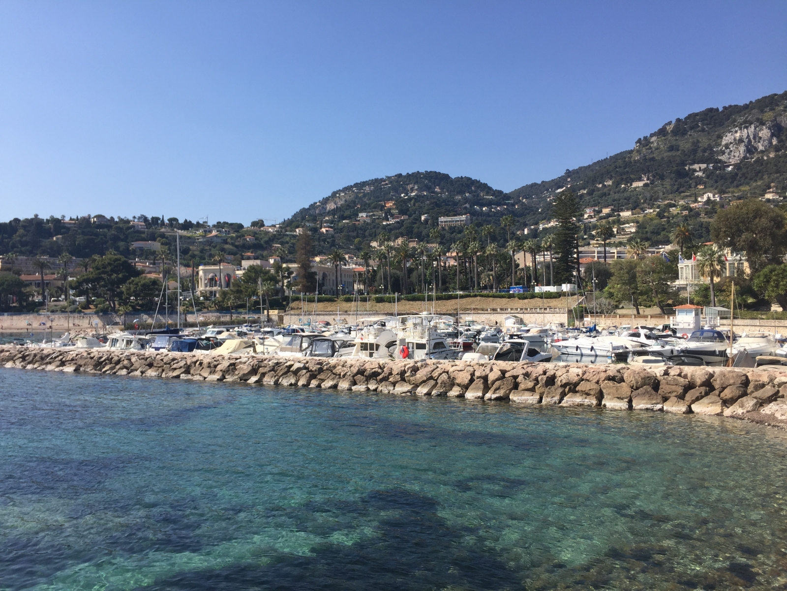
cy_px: 296
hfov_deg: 61.7
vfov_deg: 48.2
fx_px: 659
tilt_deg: +0.9
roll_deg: +0.0
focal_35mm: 29
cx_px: 394
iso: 32
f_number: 2.2
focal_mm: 4.15
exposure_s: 1/1980
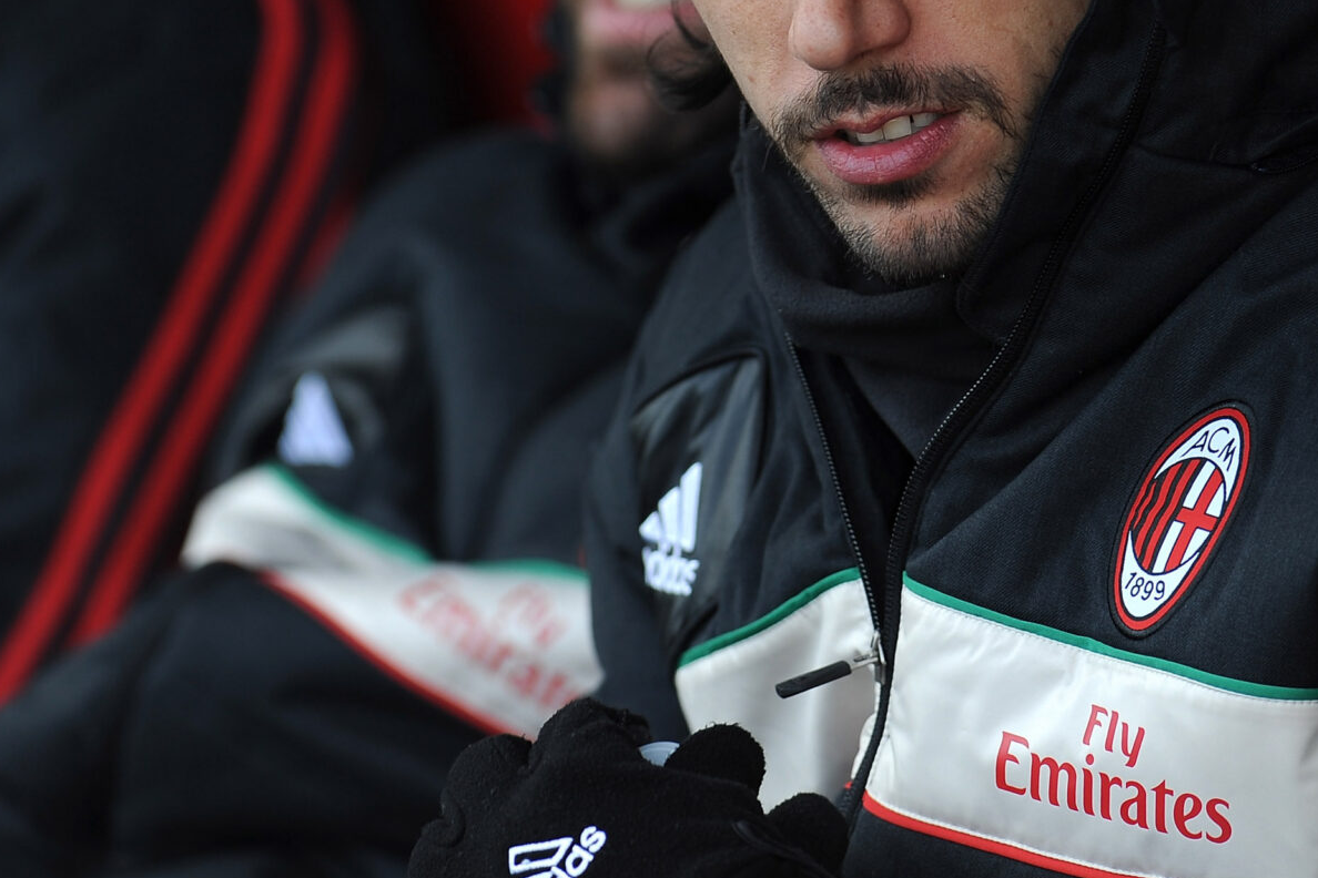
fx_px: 17755
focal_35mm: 485
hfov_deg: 4.3
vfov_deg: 2.8
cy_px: 229
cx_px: 792
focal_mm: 300
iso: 200
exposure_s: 1/320
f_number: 4
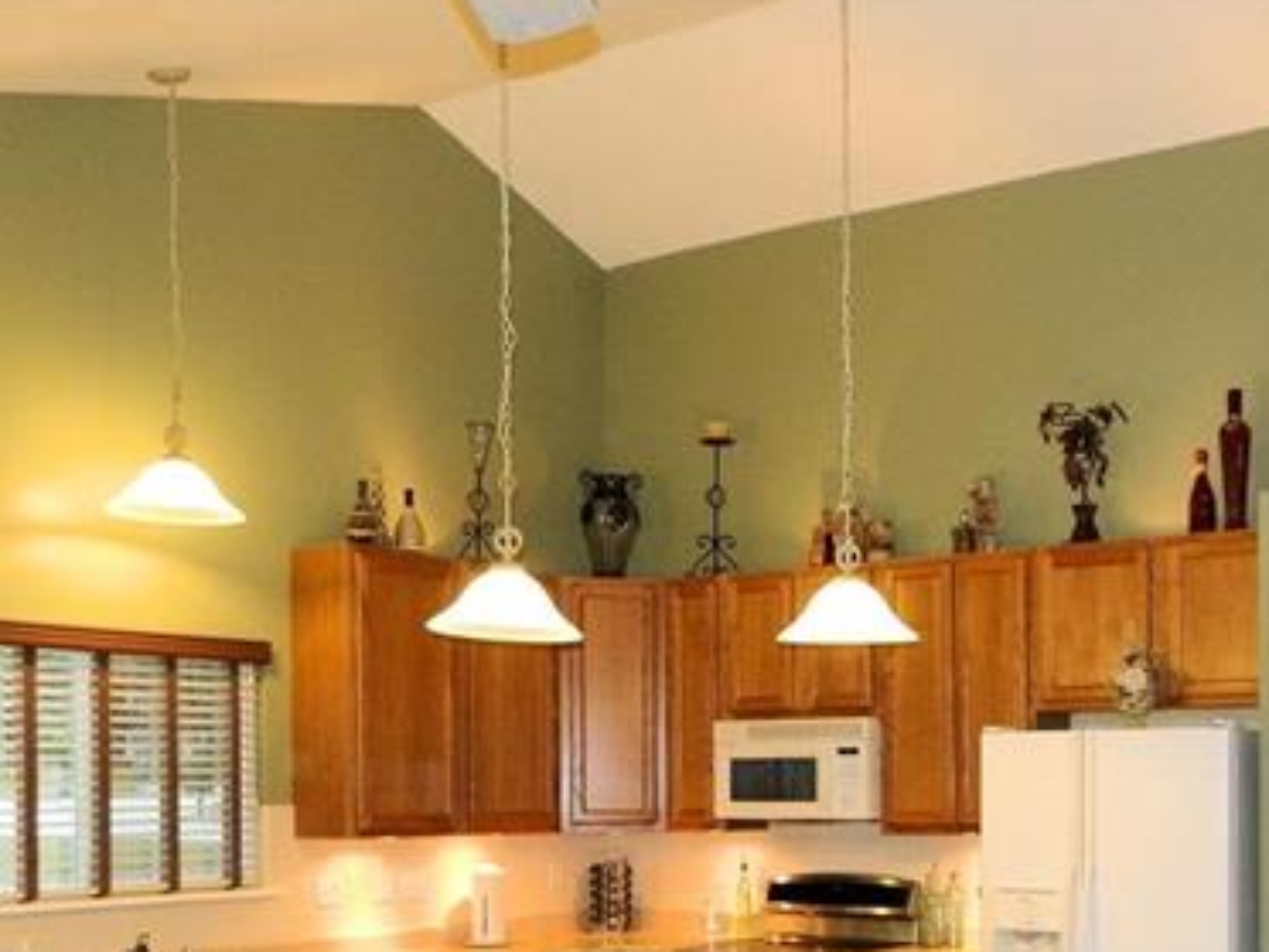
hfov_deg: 42.2
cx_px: 982
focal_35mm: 43
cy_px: 809
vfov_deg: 32.3
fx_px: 1576
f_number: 3.1
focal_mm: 4.5
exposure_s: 1/30
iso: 320
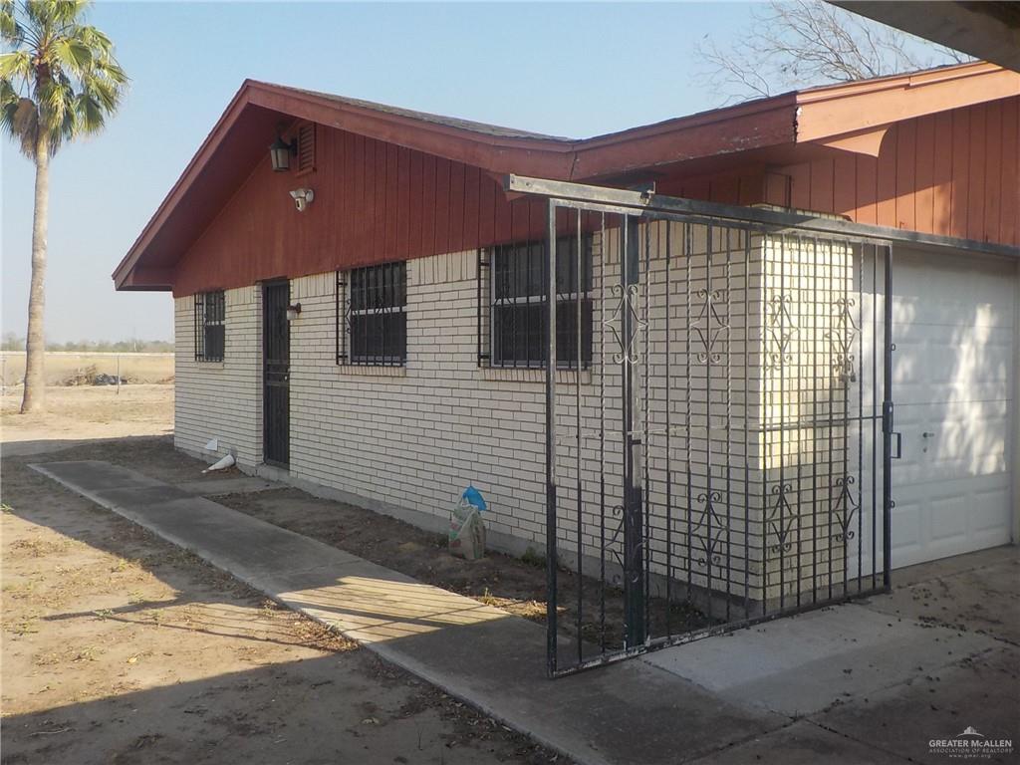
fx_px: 884
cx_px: 510
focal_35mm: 30
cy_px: 382
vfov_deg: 46.8
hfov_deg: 60.0
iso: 125
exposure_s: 1/800
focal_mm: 4.1
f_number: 3.3
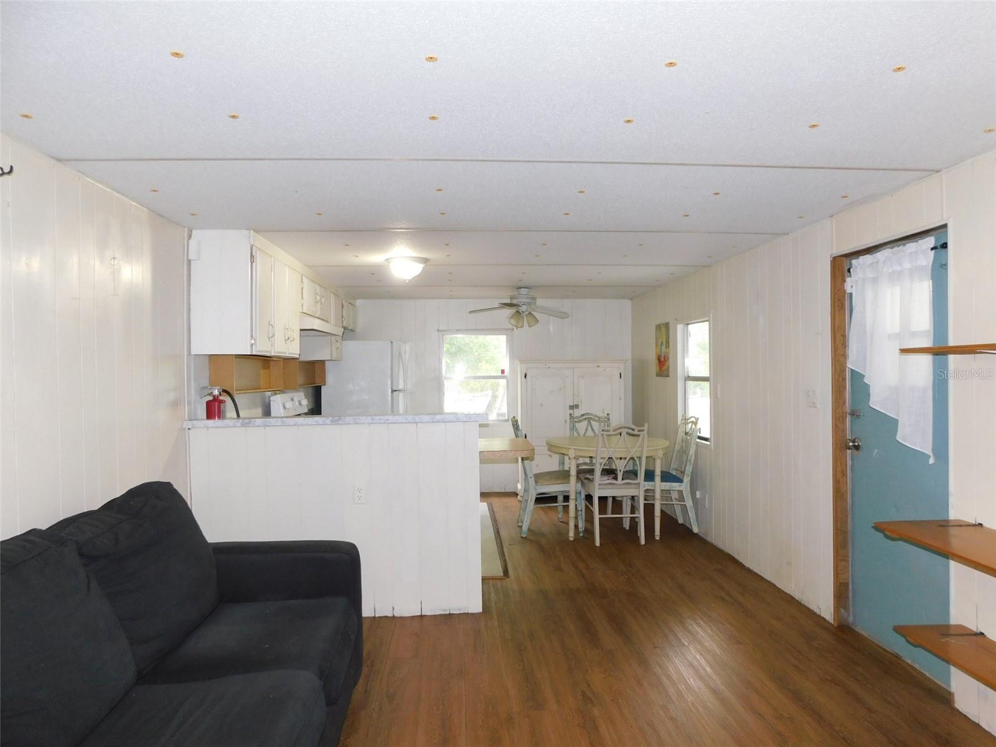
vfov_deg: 58.9
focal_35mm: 23
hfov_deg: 73.9
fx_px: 662
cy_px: 374
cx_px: 498
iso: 200
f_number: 3
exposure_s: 1/30
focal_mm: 4
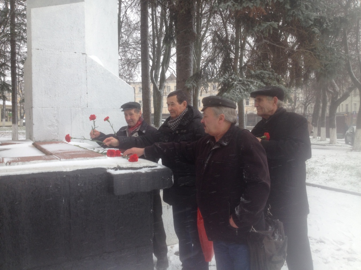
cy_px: 135
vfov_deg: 40.7
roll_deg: -0.7
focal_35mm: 35
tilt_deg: -6.1
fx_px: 365
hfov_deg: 52.6
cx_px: 180
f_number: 2.4
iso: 50
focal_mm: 4.28
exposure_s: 1/138
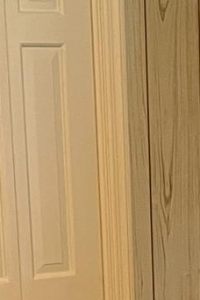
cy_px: 446
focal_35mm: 162
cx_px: 215
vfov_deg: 12.1
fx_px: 1350
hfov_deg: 8.4
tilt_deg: -15.5
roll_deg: +0.7
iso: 500
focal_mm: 5.1
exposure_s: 1/40
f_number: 1.6
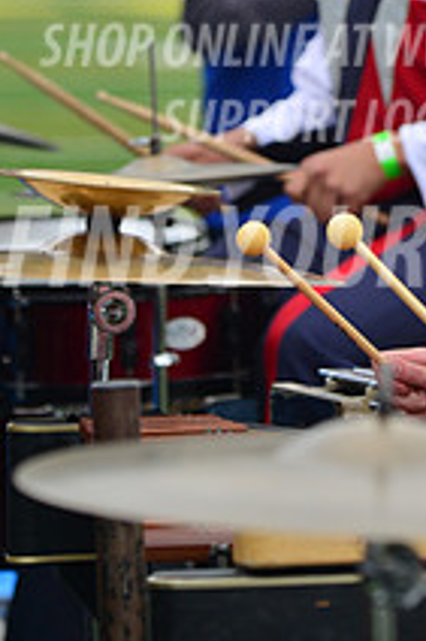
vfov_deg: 5.2
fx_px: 6987
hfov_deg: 3.5
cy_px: 39
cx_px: 418
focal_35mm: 393
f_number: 5.6
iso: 200
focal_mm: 185
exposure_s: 1/1000
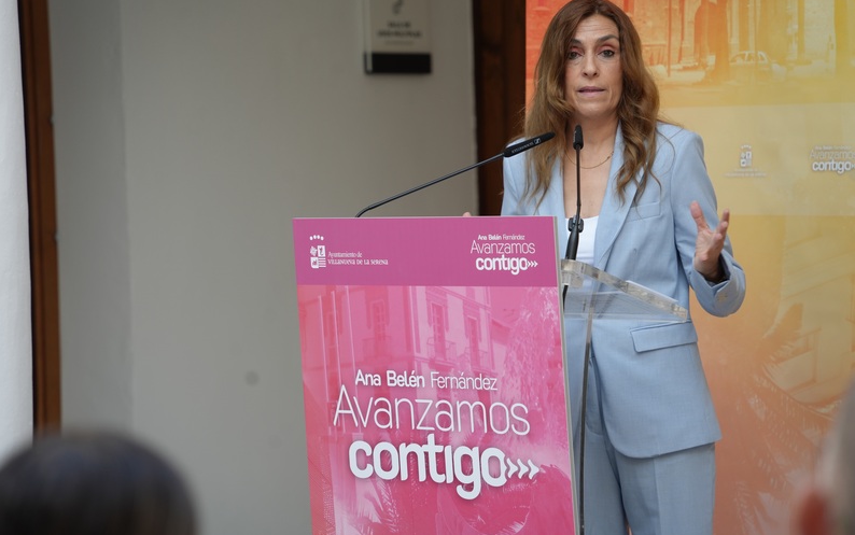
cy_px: 251
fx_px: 2751
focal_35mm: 118
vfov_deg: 11.1
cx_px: 426
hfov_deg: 17.7
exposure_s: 1/160
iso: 400
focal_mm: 115
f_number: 5
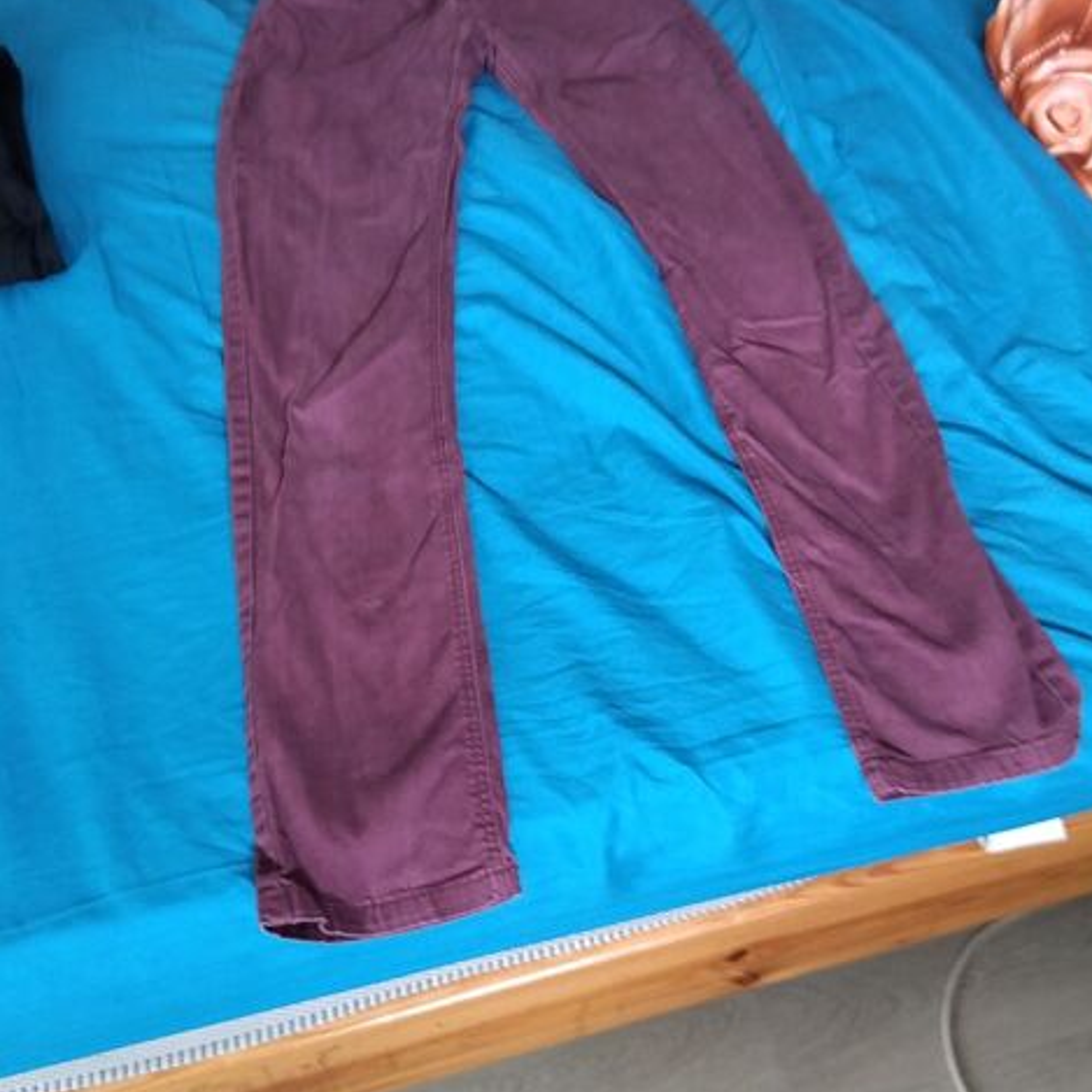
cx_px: 556
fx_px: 1249
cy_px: 626
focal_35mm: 35
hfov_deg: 47.2
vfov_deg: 47.1
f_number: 1.8
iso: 400
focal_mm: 3.96
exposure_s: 1/25
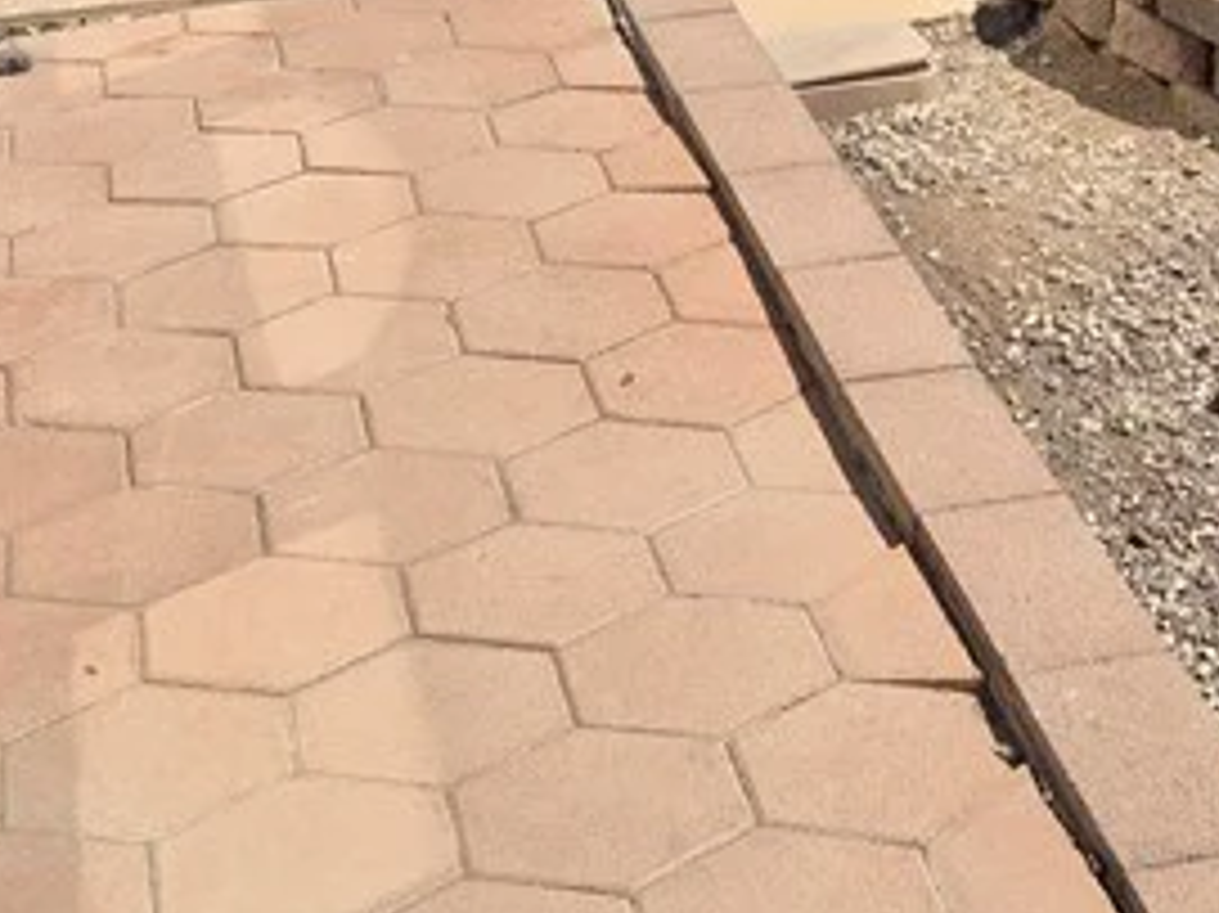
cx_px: 1080
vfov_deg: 16.0
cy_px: -301
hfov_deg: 22.0
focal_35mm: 87
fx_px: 3062
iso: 25
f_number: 1.8
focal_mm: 5.4
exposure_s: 1/3080
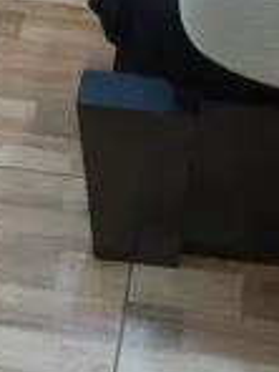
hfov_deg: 20.1
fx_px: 784
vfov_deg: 25.5
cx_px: 199
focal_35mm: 73
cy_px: 10
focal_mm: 3.98
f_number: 1.8
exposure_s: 1/33.3
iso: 250
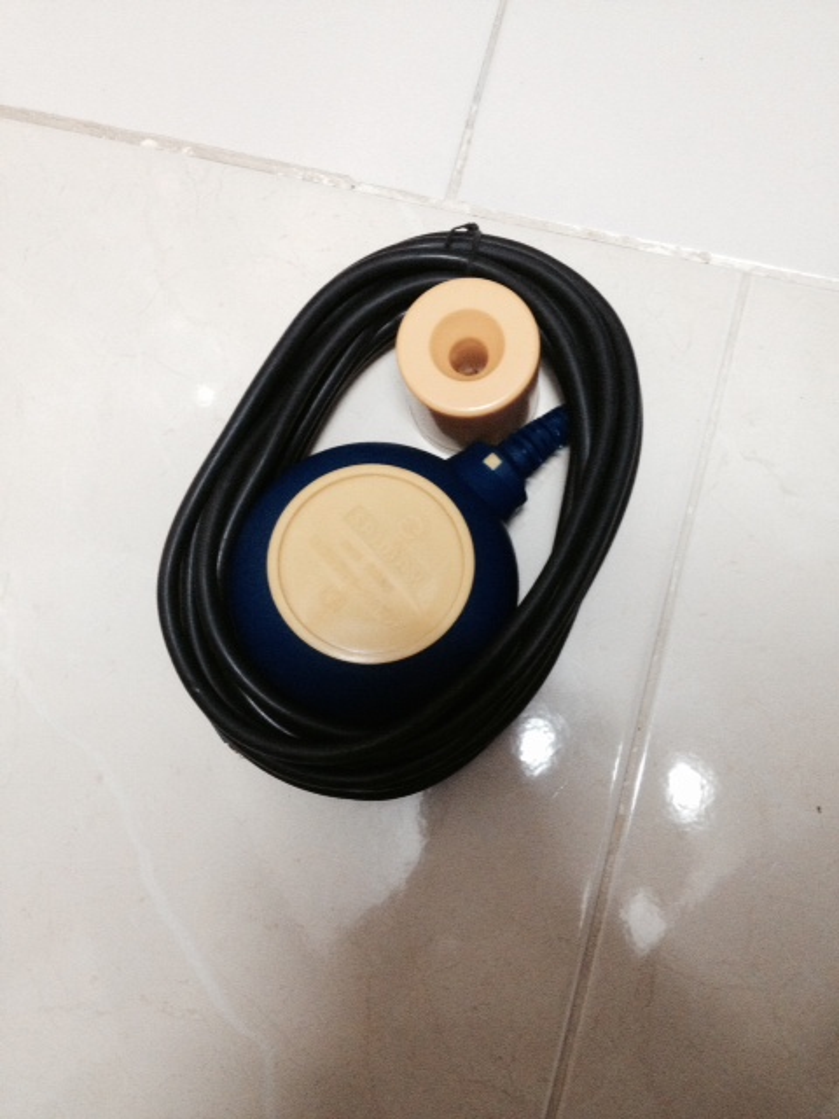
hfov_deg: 40.7
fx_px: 1131
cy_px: 560
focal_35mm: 35
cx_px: 420
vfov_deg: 52.6
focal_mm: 4.28
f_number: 2.4
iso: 400
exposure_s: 1/20
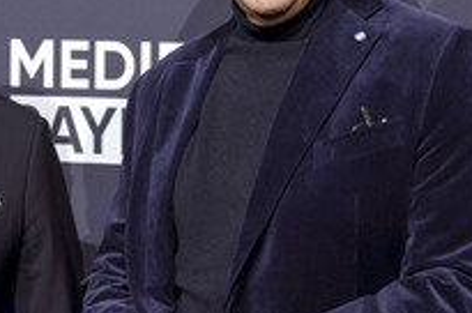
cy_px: 122
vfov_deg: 7.4
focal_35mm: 185
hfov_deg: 11.1
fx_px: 2422
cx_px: 82
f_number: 4
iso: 800
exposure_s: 1/250
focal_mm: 84
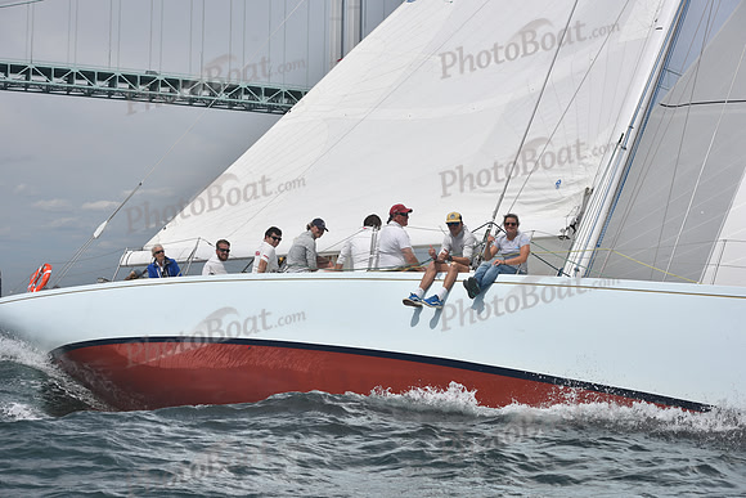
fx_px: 1554
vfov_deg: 18.2
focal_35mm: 75
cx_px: 373
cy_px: 249
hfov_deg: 27.0
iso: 320
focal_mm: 75
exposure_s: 1/800
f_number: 9
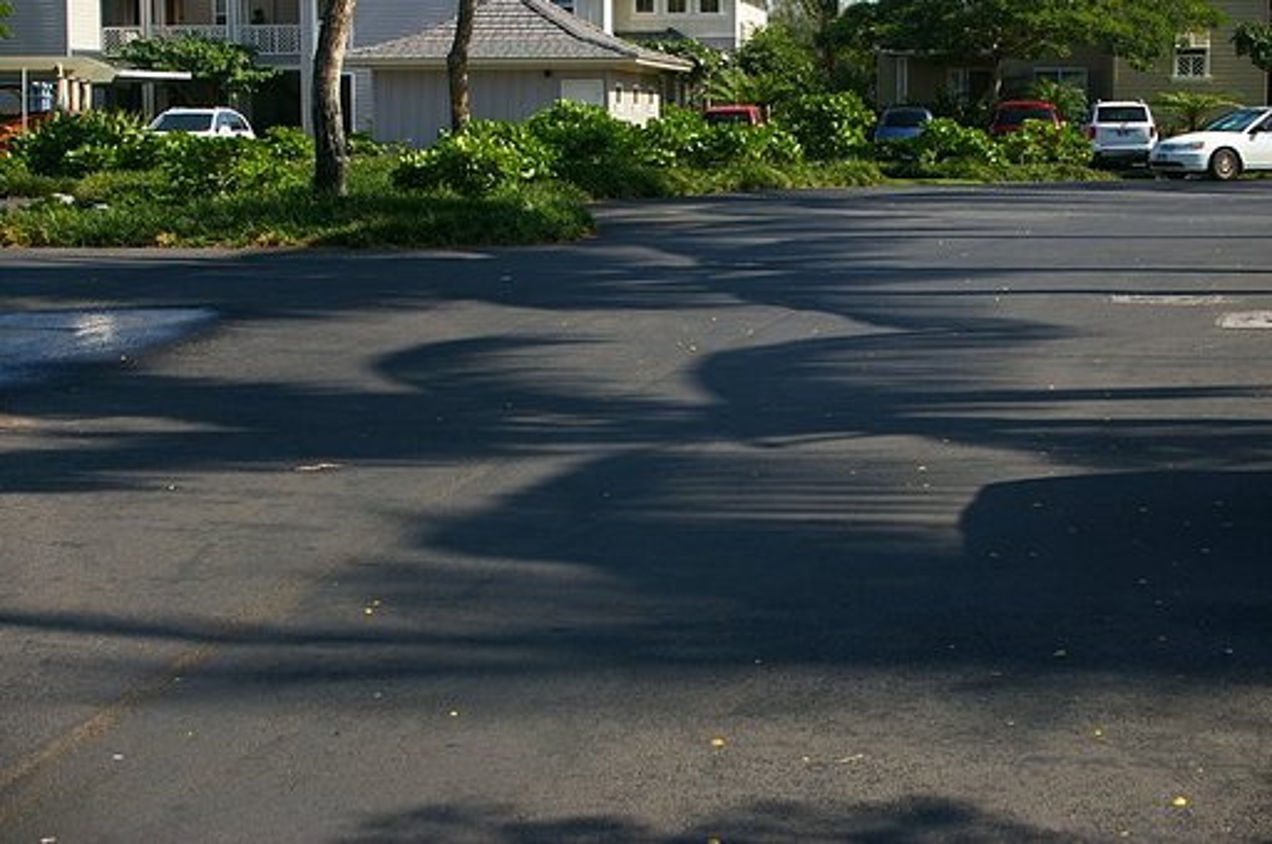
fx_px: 2276
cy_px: 422
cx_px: 636
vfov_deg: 21.0
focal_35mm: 64
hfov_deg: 31.2
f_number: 10
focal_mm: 43
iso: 200
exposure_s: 1/250
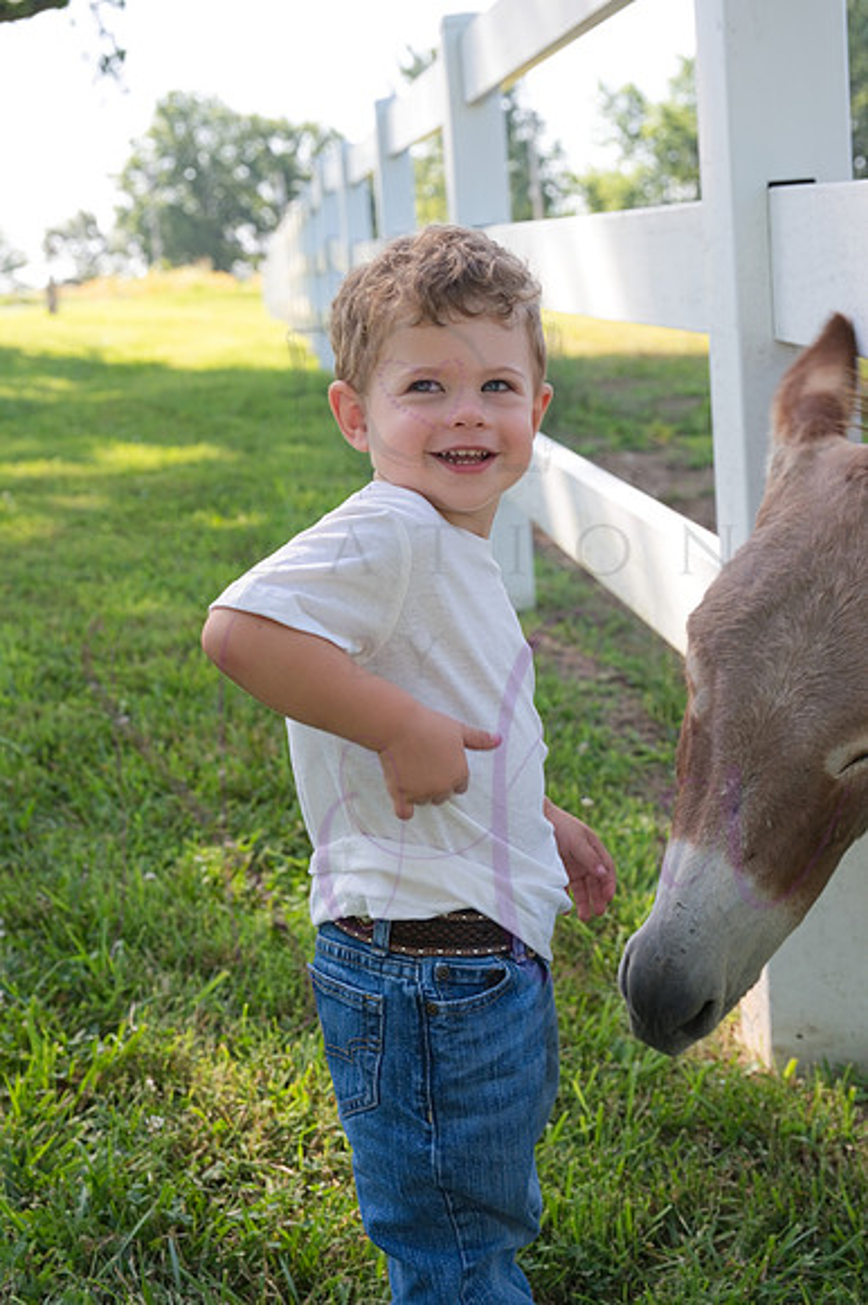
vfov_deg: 42.8
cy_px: 652
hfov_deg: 29.2
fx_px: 1666
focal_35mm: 46
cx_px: 434
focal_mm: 46
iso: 400
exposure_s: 1/320
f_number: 5.6
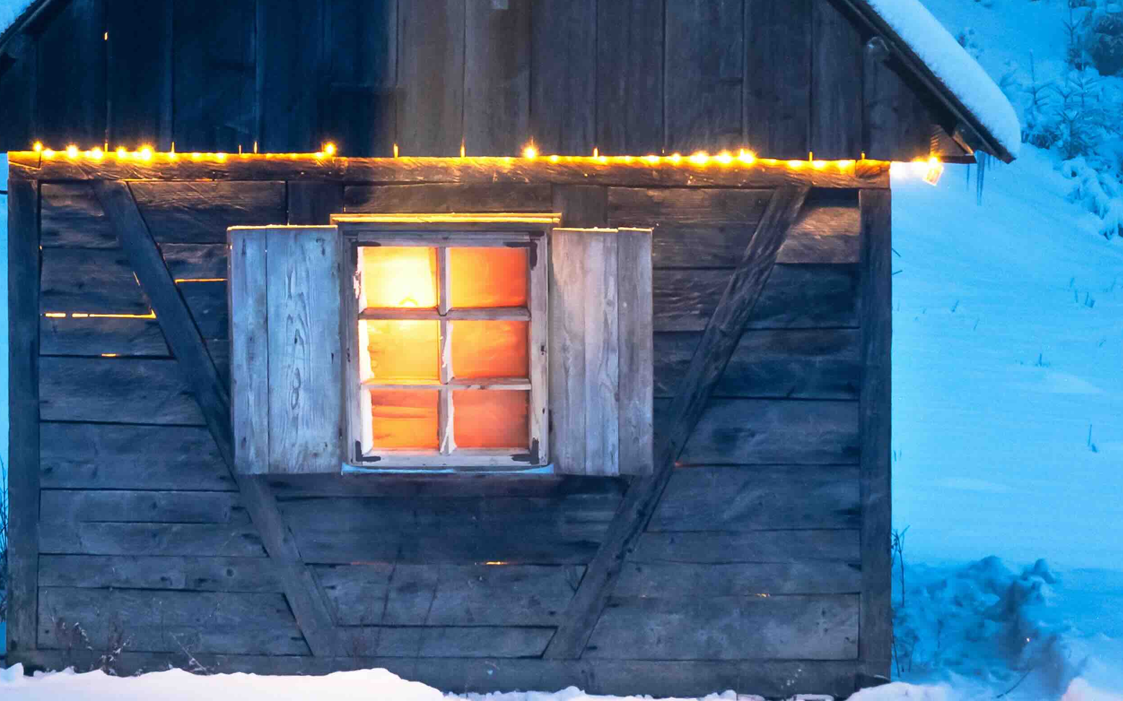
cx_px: 446
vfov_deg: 6.7
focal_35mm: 195
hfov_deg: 10.7
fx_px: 5968
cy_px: -45
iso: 200
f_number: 5.6
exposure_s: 30
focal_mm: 58
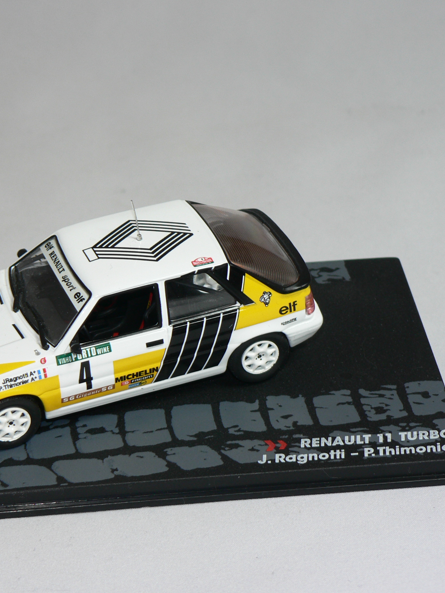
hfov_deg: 12.6
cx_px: 122
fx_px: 2005
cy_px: 298
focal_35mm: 117
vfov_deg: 16.8
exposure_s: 1/60
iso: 80
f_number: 3.2
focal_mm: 14.5
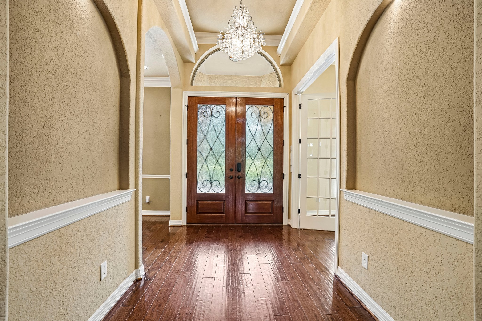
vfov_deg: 73.7
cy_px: 160
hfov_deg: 96.7
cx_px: 241
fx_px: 214
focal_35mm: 16
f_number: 8
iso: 400
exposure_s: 1/40
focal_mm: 16
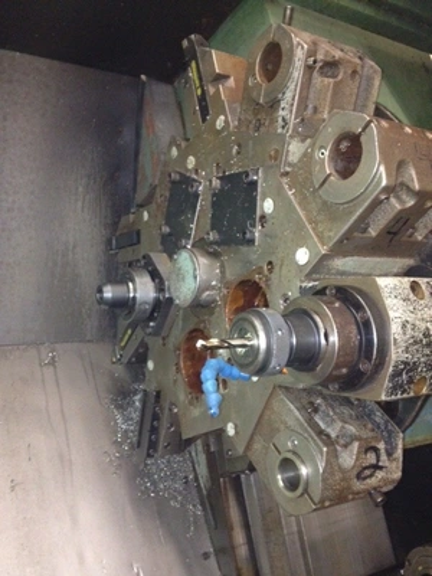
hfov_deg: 40.7
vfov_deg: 52.6
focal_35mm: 35
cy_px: 288
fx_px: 582
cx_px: 216
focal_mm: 4.28
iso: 400
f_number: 2.4
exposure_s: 1/16
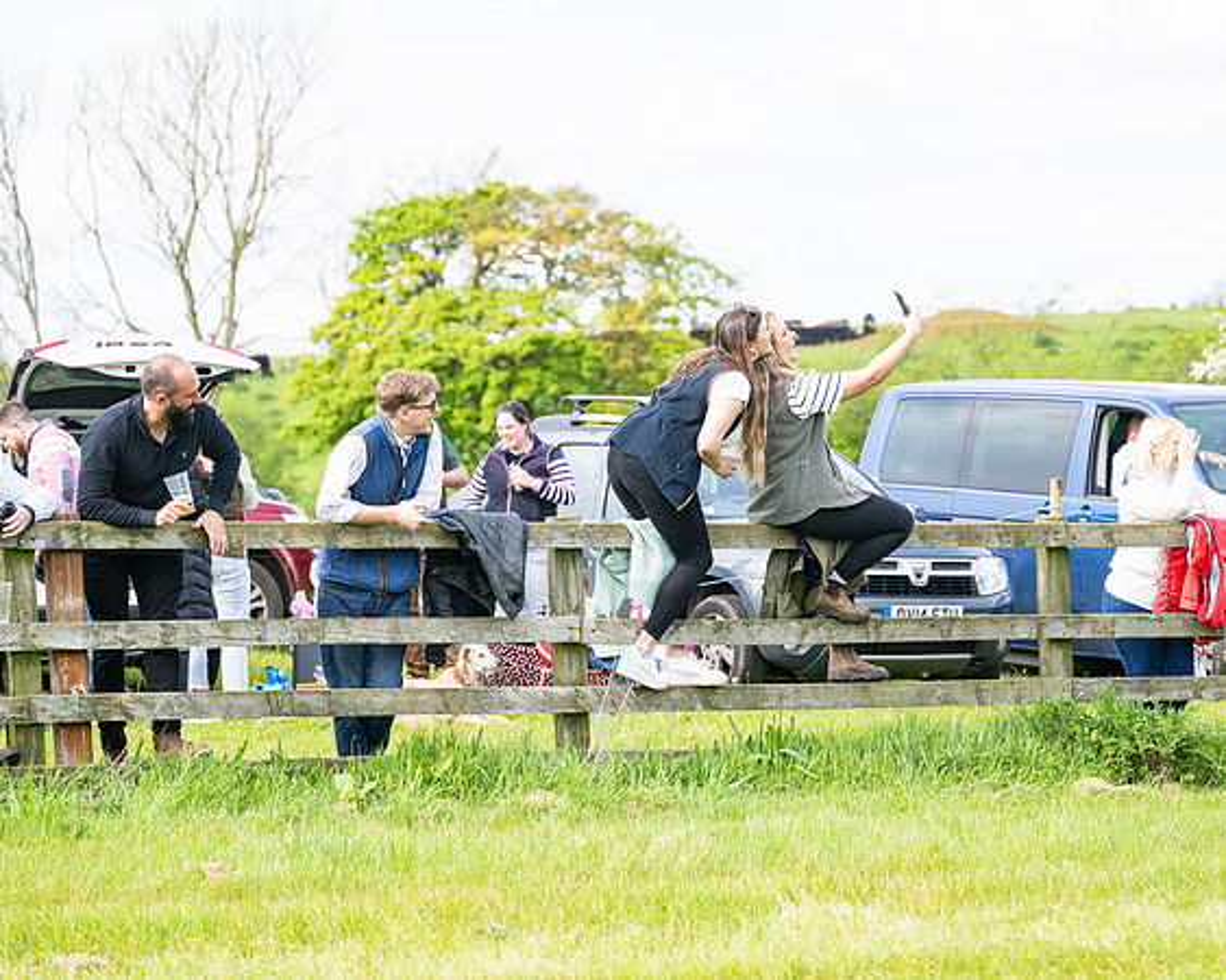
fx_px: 5109
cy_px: 490
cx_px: 645
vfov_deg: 11.0
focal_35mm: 141
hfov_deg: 13.7
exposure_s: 1/2000
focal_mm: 125
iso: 400
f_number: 4
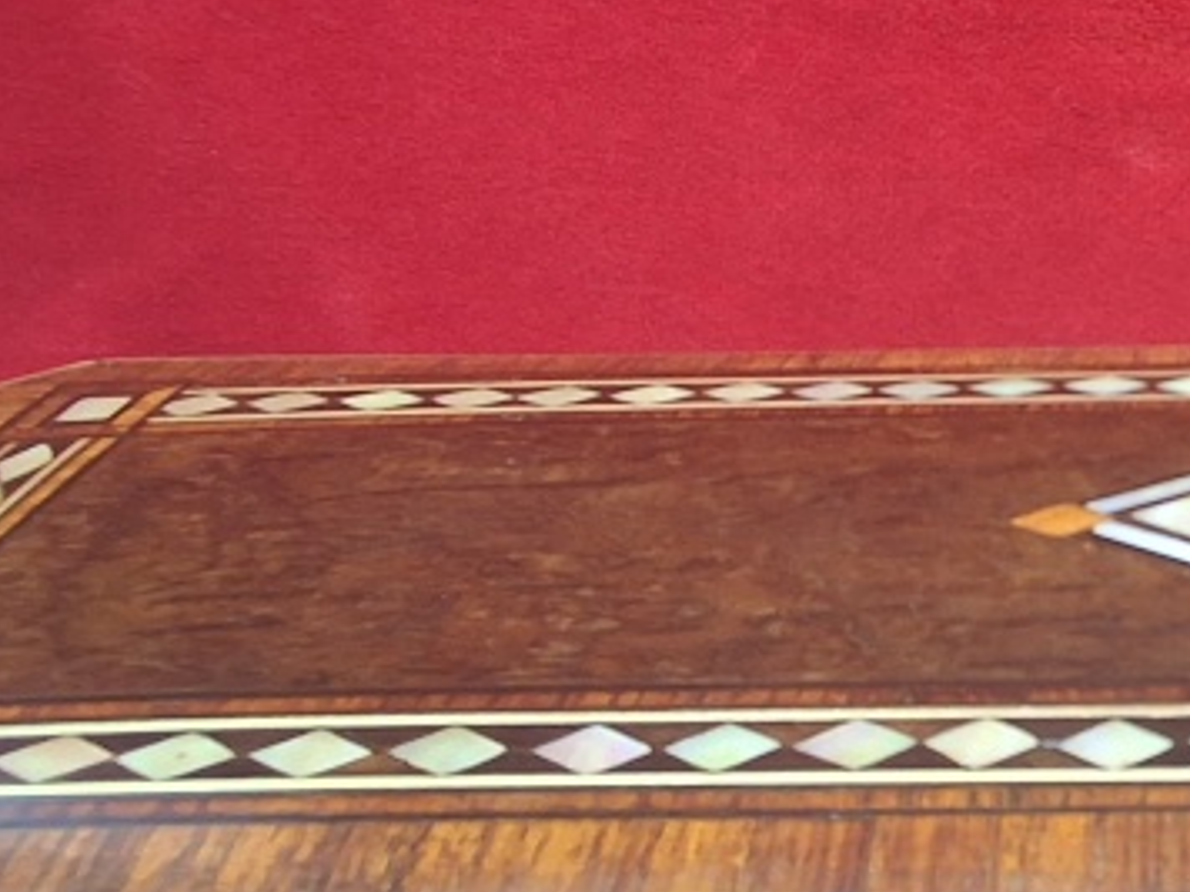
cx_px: 1270
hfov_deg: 31.9
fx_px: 1856
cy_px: 641
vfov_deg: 26.8
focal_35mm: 54
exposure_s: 1/50
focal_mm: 1.64
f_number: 2.2
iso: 64
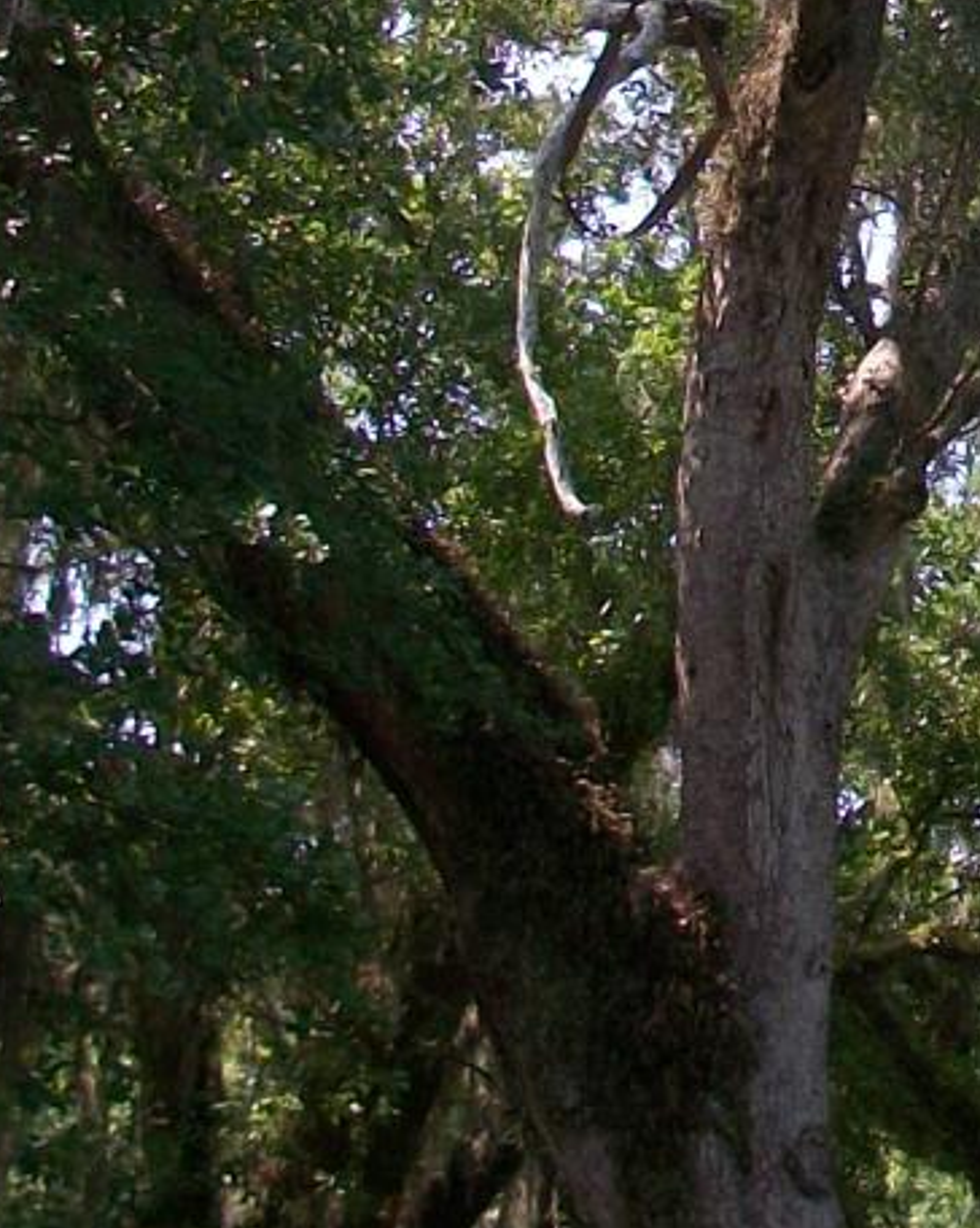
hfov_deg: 9.9
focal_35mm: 150
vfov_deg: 12.6
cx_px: 1551
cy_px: -207
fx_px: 5446
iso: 80
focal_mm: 6.3
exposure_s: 1/400
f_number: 3.1
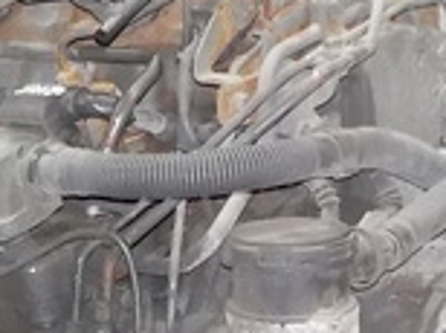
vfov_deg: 11.8
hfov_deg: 15.7
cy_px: 281
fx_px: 1608
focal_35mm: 125
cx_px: 70
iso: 500
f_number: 3.3
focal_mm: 4.1
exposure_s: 1/15
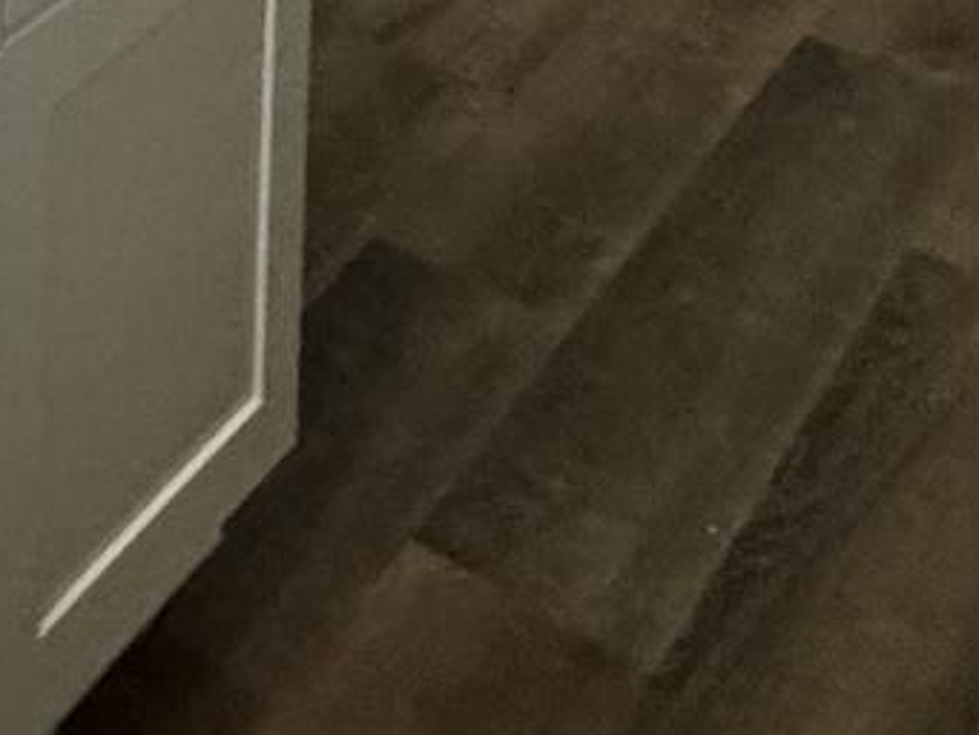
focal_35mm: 84
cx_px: -841
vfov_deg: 12.7
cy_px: -1125
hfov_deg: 18.0
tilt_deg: -3.8
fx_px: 2377
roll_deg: -1.1
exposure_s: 1/60
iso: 400
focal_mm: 2.22
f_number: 2.2
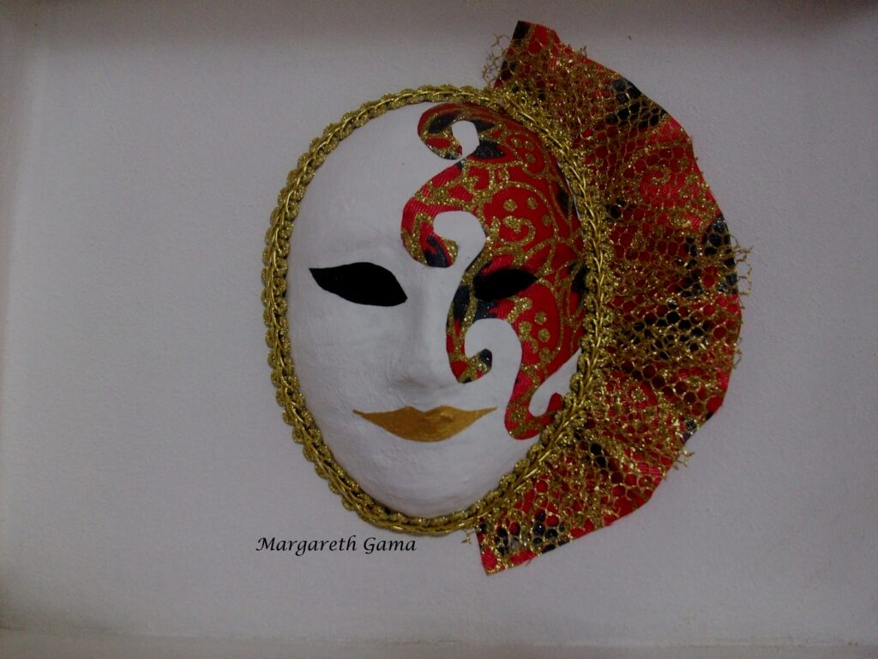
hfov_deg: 54.0
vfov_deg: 41.8
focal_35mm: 34
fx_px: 862
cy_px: 330
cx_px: 439
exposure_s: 1/8
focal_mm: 5.7
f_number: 2.8
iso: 237
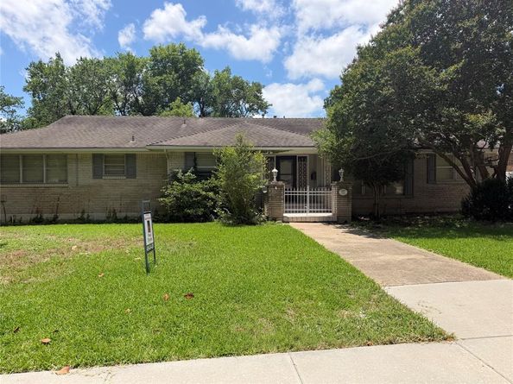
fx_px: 356
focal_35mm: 24
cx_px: 256
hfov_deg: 71.6
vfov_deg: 56.8
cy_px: 192
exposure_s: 1/3953
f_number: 1.78
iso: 80
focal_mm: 6.76
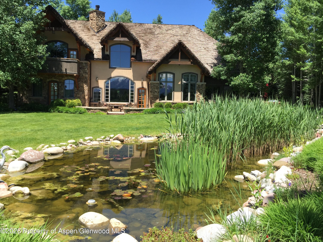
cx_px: 162
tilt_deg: -3.3
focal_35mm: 29
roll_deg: -2.0
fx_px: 271
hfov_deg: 61.7
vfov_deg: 48.2
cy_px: 121
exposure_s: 1/1068
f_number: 2.2
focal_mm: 4.15
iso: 32
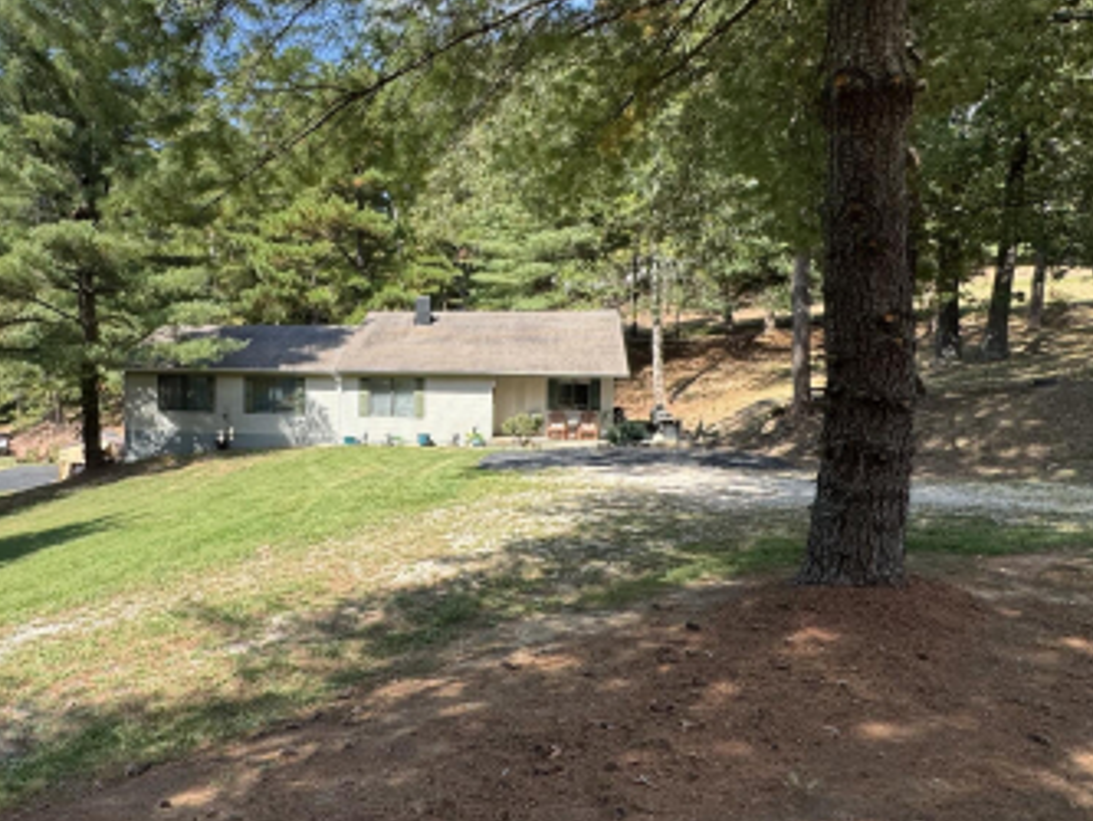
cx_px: 336
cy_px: 420
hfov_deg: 61.4
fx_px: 884
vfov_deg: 49.8
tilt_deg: -2.5
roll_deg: -0.9
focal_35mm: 28
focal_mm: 2.22
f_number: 2.2
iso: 40
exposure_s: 1/605
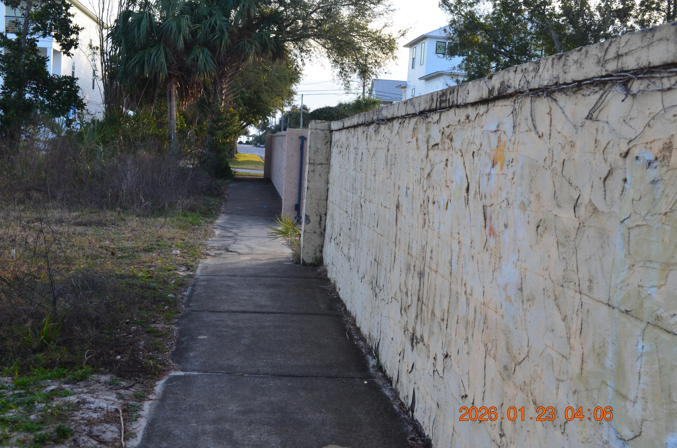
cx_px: 338
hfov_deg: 46.5
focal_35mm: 42
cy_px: 224
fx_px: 788
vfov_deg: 31.8
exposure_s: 1/125
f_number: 9
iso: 400
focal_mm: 28
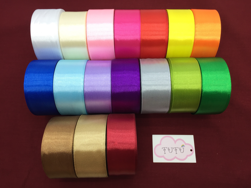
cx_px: 126
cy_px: 94
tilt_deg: -74.8
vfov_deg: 48.2
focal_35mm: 29
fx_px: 210
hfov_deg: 61.7
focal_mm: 4.15
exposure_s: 1/101
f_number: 2.2
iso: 32
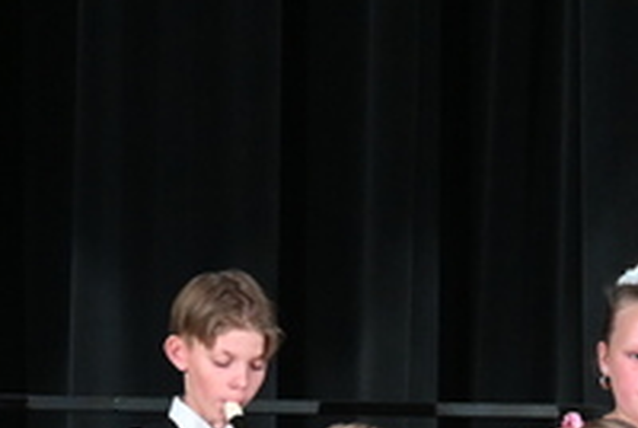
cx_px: 1072
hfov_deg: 3.1
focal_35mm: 652
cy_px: 794
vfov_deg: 2.1
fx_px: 11564
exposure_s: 1/125
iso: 2200
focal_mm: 85
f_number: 5
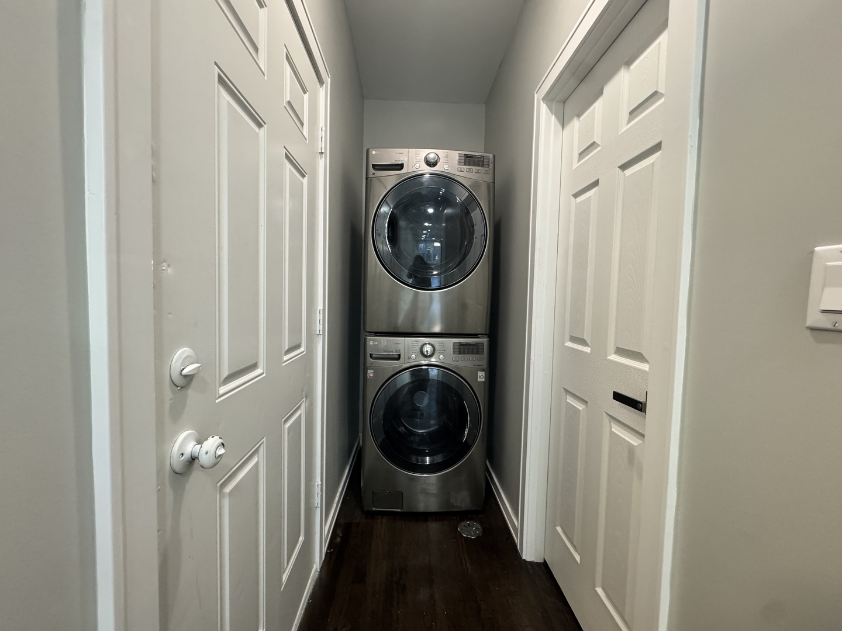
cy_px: 316
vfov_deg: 85.7
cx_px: 421
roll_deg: -1.8
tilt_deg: -1.6
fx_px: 341
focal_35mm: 14
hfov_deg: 102.1
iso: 320
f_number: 2.2
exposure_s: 1/60
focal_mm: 2.22
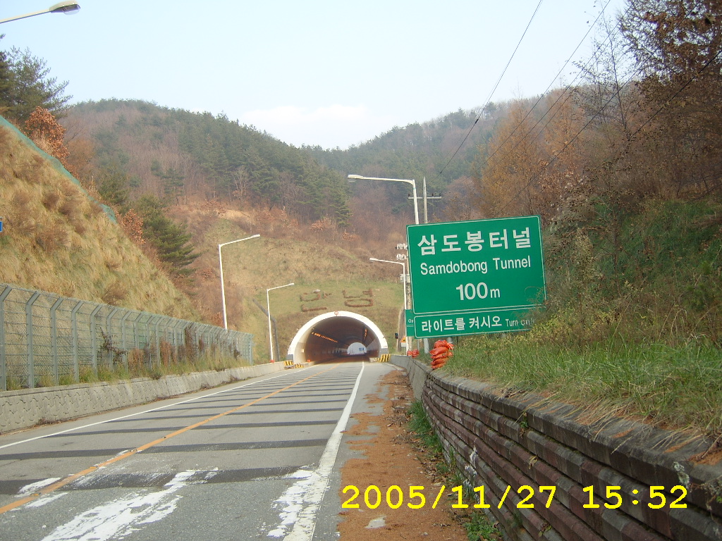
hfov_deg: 58.4
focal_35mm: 31
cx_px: 361
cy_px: 270
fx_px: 647
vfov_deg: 45.4
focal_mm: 8.13
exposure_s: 1/125
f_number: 2.7
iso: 50
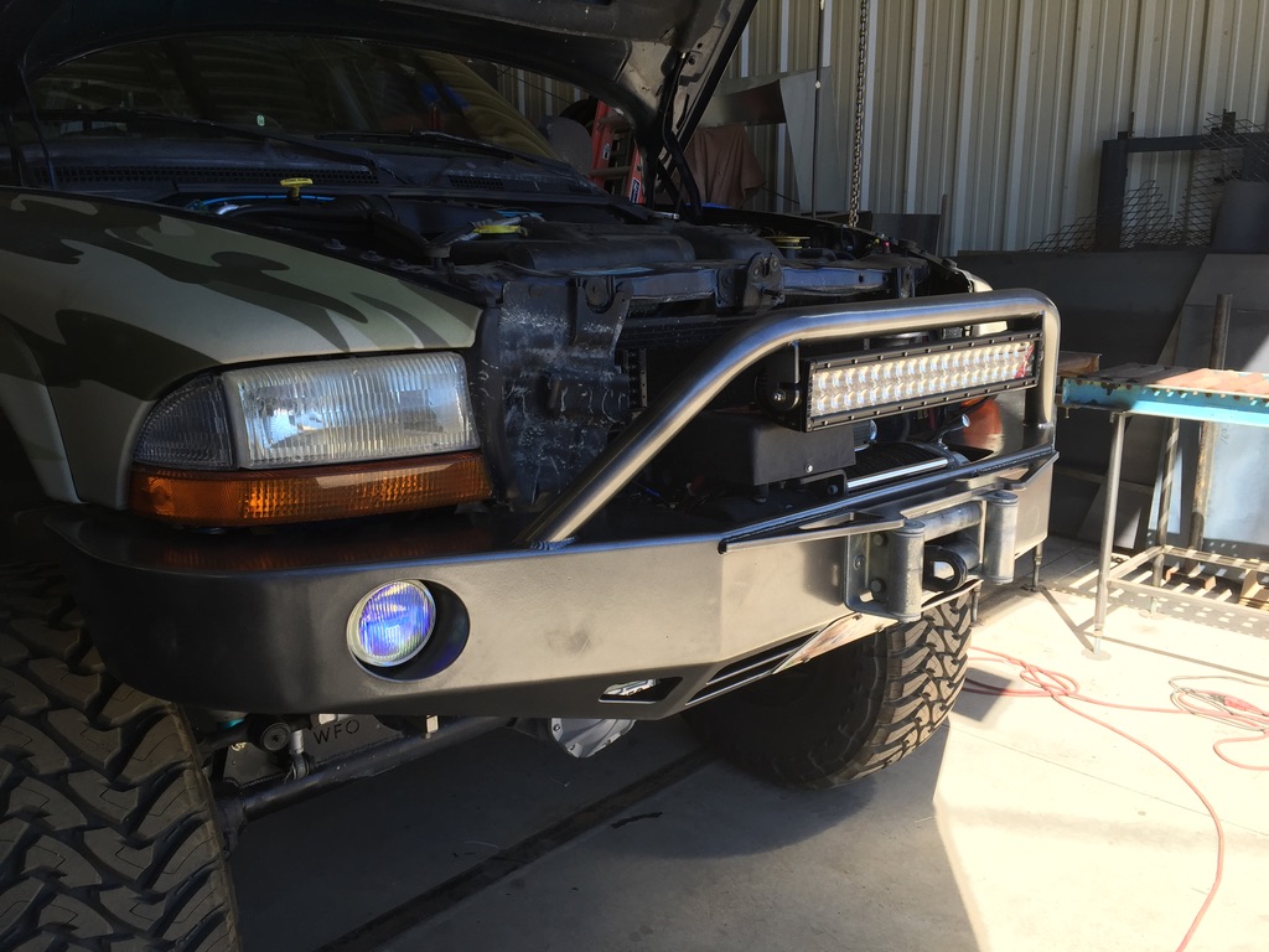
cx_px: 634
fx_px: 1063
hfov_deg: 61.7
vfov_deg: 48.2
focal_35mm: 29
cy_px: 476
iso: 32
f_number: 2.2
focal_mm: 4.15
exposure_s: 1/297
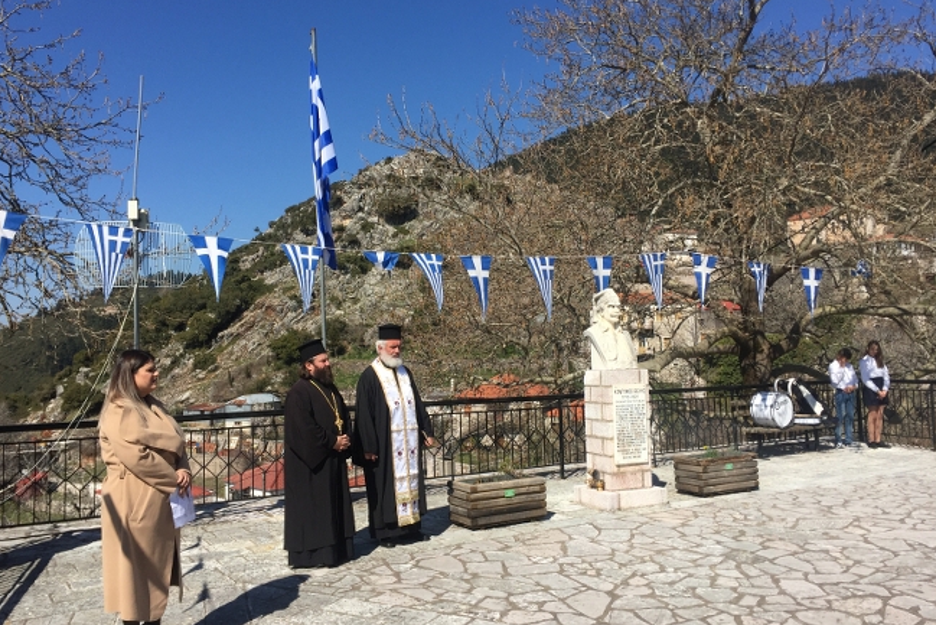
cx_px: 464
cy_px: 305
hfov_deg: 60.3
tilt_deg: +4.3
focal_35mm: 31
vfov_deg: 42.3
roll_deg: +1.2
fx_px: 806
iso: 32
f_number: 2.2
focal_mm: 4.15
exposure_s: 1/2825
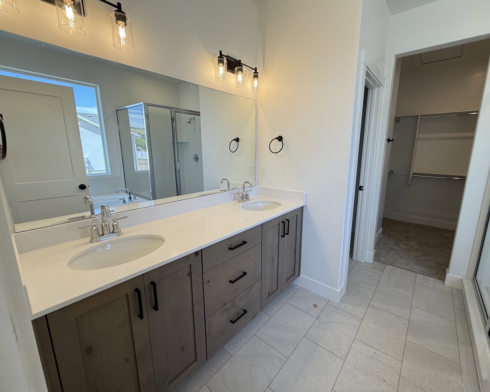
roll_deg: -0.4
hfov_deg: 96.6
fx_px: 218
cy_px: 191
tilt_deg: -11.3
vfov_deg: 84.0
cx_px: 262
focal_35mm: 15
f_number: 2.2
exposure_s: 1/122
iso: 50
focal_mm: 2.22
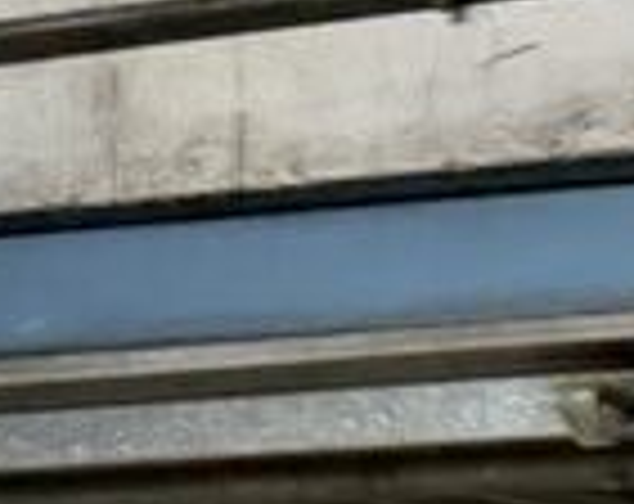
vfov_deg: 8.7
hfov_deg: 10.7
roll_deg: -1.5
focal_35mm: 160
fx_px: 2994
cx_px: 1412
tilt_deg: -7.0
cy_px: 1215
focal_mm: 6.76
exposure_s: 1/33
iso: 800
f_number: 1.78
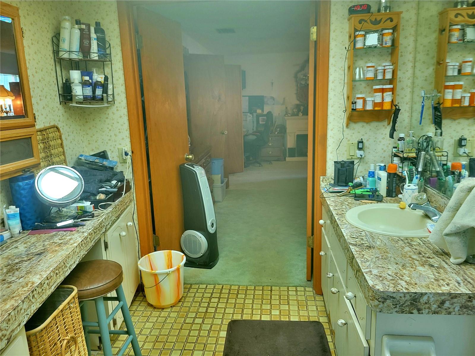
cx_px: 238
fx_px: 357
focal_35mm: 26
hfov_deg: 67.3
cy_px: 178
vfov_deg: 53.1
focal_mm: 5.4
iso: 640
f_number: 1.8
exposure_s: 1/24
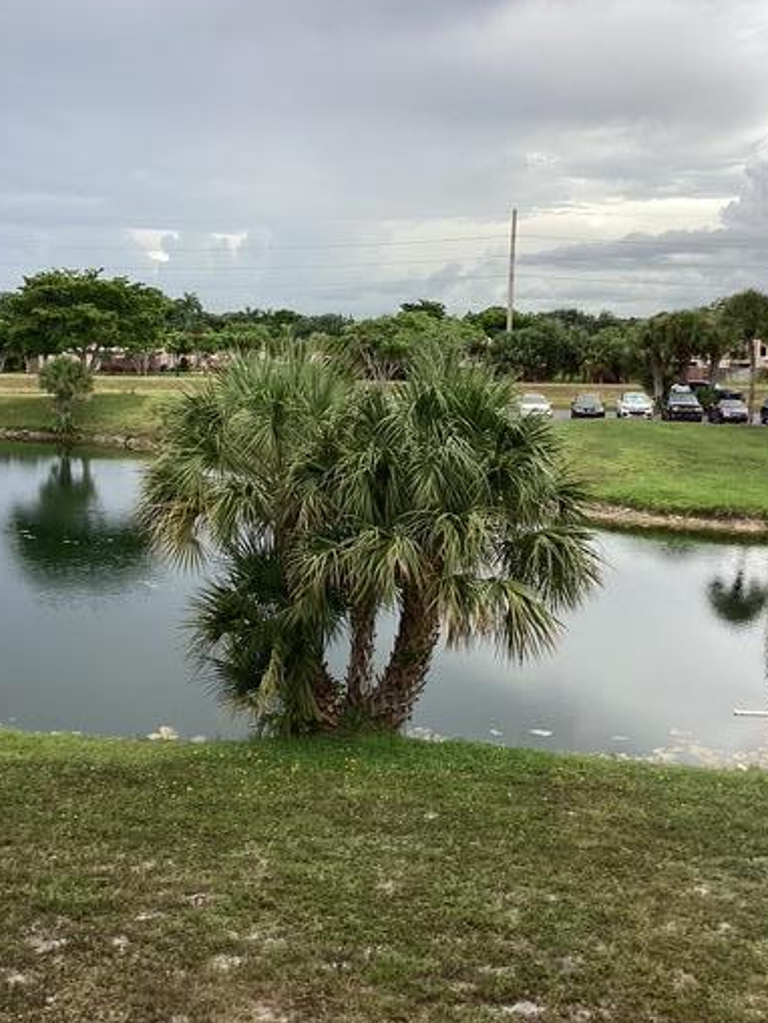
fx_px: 1153
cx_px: 314
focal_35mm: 39
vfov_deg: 47.8
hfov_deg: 36.7
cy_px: 458
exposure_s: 1/170
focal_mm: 3.3
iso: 25
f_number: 2.4
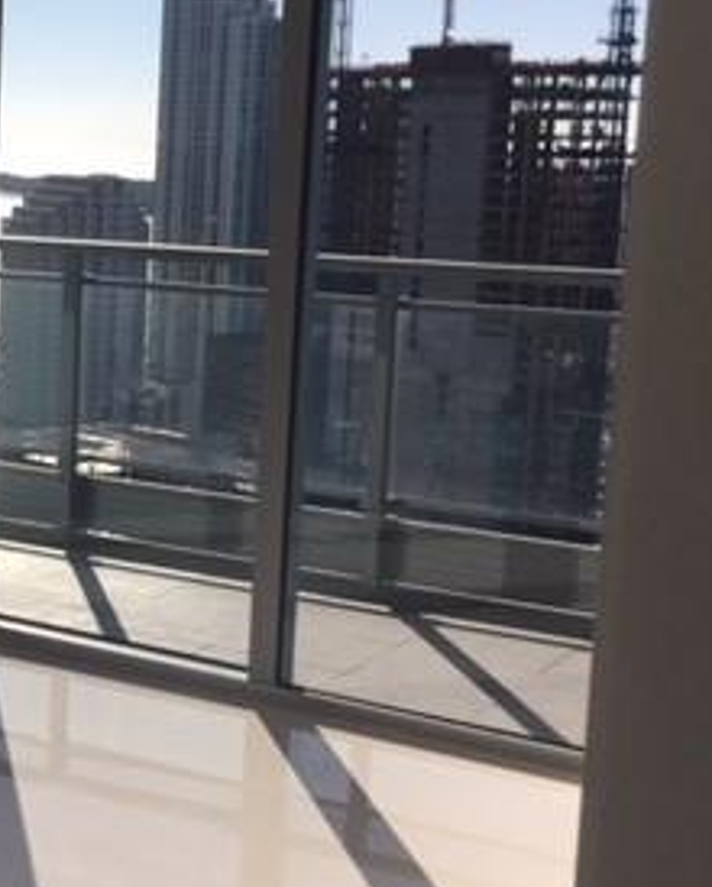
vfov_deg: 28.7
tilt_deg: -9.7
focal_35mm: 66
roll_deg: -1.9
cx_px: -94
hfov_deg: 21.8
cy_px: 414
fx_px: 1735
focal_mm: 4.15
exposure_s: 1/2326
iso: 32
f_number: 2.2
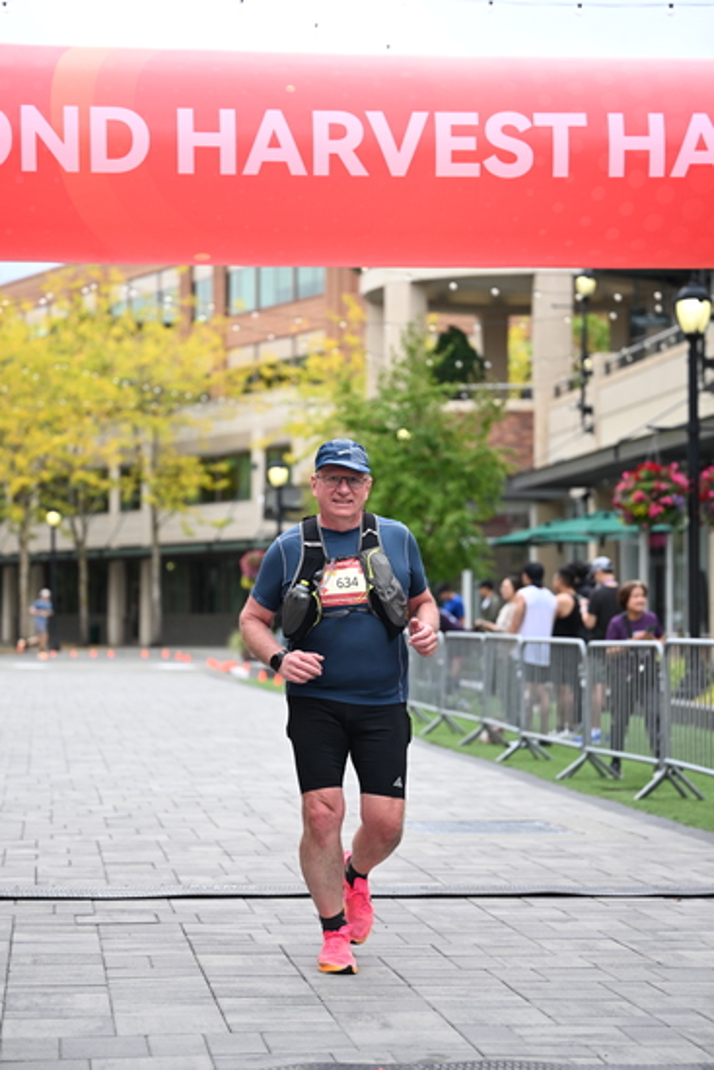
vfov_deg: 25.7
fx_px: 2349
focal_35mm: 79
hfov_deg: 17.3
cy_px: 535
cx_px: 357
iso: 640
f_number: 2.8
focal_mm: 79
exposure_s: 1/2500
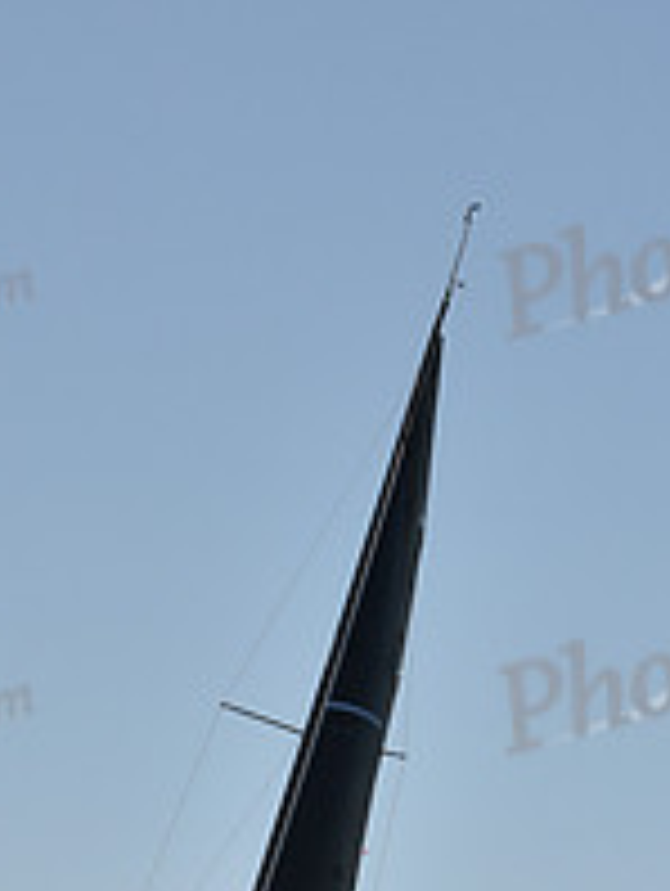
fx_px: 5073
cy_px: 936
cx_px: 268
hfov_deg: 7.6
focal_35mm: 197
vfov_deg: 9.9
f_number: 5
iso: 250
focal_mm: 70
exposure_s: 1/1600
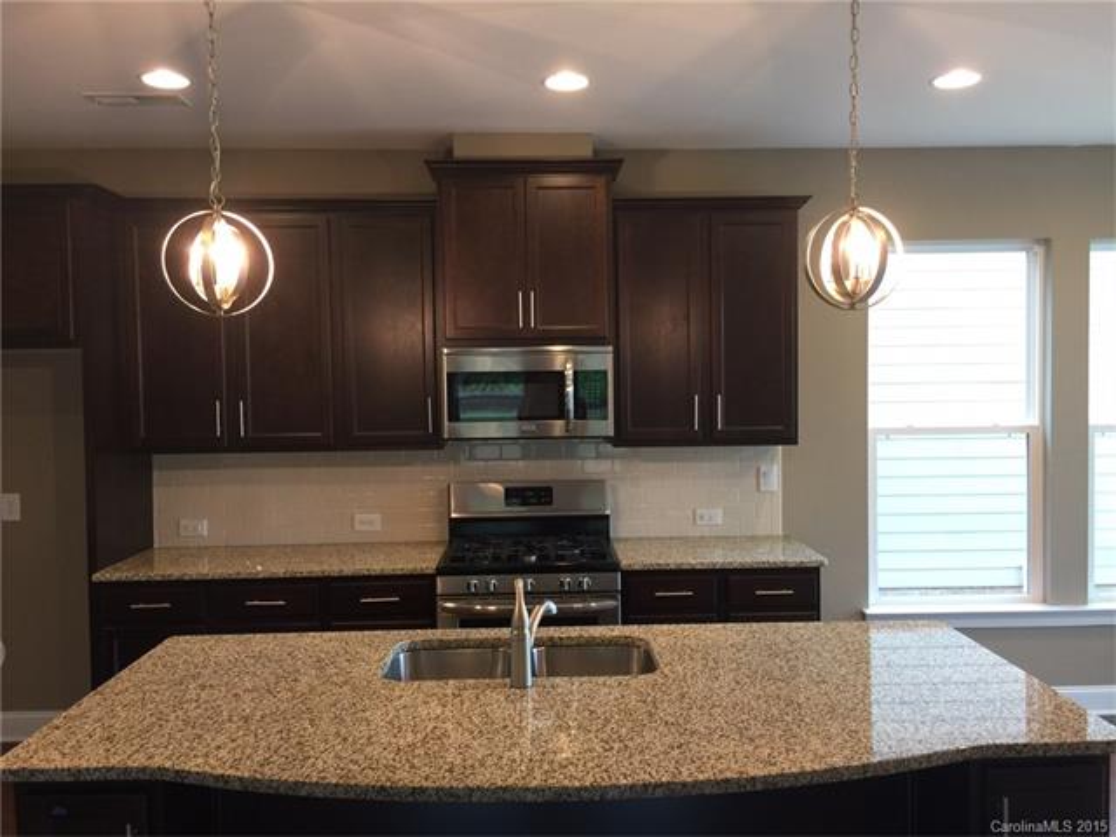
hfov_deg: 61.7
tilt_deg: -1.5
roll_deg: +0.6
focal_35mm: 29
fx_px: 935
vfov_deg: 48.2
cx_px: 558
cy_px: 418
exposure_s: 1/15
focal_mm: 4.15
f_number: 2.2
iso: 32
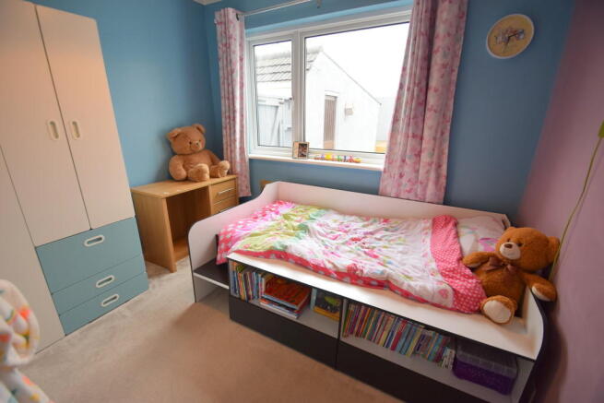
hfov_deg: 100.4
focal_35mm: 15
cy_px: 202
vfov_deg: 77.4
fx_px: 252
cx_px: 302
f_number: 4
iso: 560
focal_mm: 10
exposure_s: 1/60
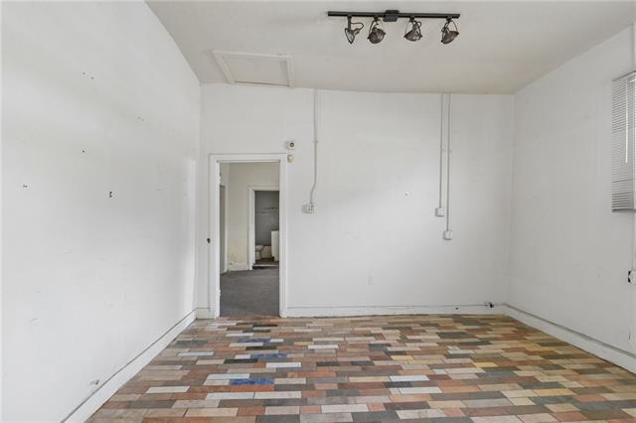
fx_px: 283
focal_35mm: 16
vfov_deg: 73.7
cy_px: 212
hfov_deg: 96.8
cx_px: 318
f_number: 13
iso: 800
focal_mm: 16
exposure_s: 1/4
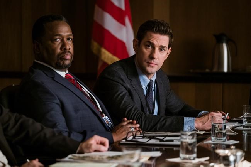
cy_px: 84
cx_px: 126
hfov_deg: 9.8
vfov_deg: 6.5
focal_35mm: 210
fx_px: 1464
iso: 2000
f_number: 2.8
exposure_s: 1/80
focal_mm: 140
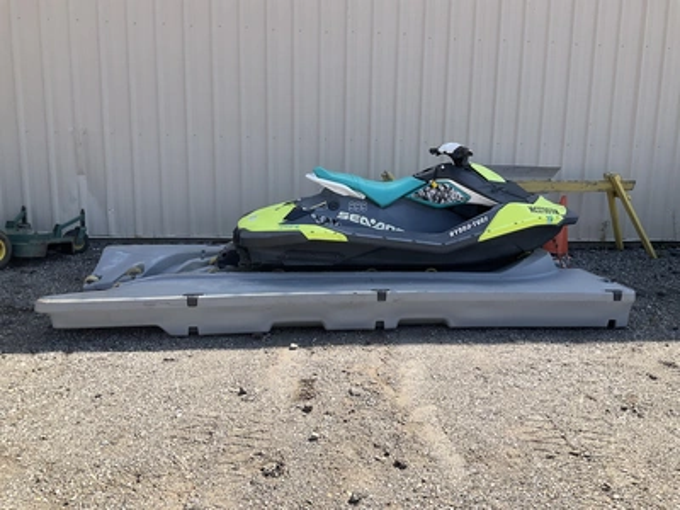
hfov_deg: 61.7
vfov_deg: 48.2
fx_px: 570
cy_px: 255
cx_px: 340
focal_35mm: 29
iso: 25
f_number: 1.8
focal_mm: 3
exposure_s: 1/829
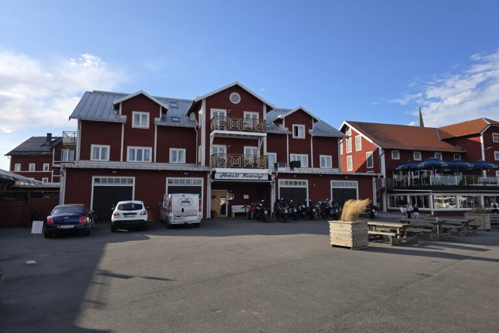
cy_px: 166
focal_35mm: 24
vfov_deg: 53.1
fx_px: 333
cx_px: 250
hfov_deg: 73.7
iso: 12
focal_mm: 6.3
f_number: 1.7
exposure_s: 1/542
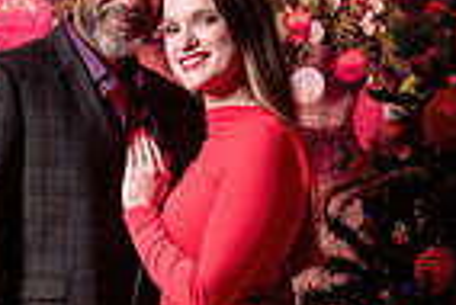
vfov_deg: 8.4
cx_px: 61
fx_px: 2054
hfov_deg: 12.6
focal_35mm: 162
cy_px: 376
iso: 500
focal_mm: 36
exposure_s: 1/160
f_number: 4
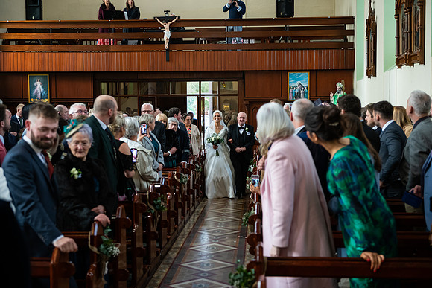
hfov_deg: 35.6
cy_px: 144
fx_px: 672
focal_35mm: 56
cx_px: 216
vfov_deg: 24.2
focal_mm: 56
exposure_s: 1/160
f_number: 3.5
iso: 800
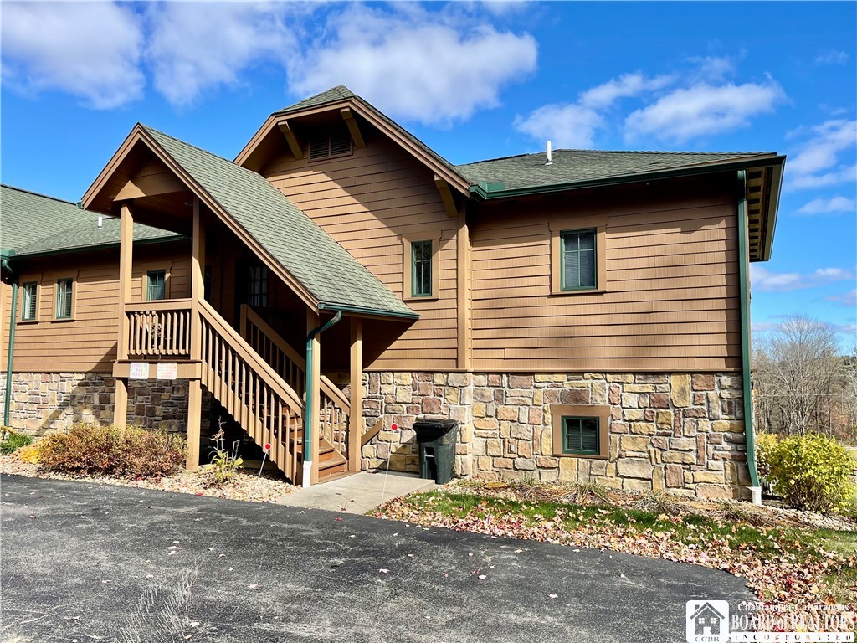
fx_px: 619
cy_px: 322
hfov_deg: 69.4
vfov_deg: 54.9
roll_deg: +0.0
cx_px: 428
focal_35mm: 25
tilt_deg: +5.7
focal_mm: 5.1
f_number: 1.6
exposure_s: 1/1821
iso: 32
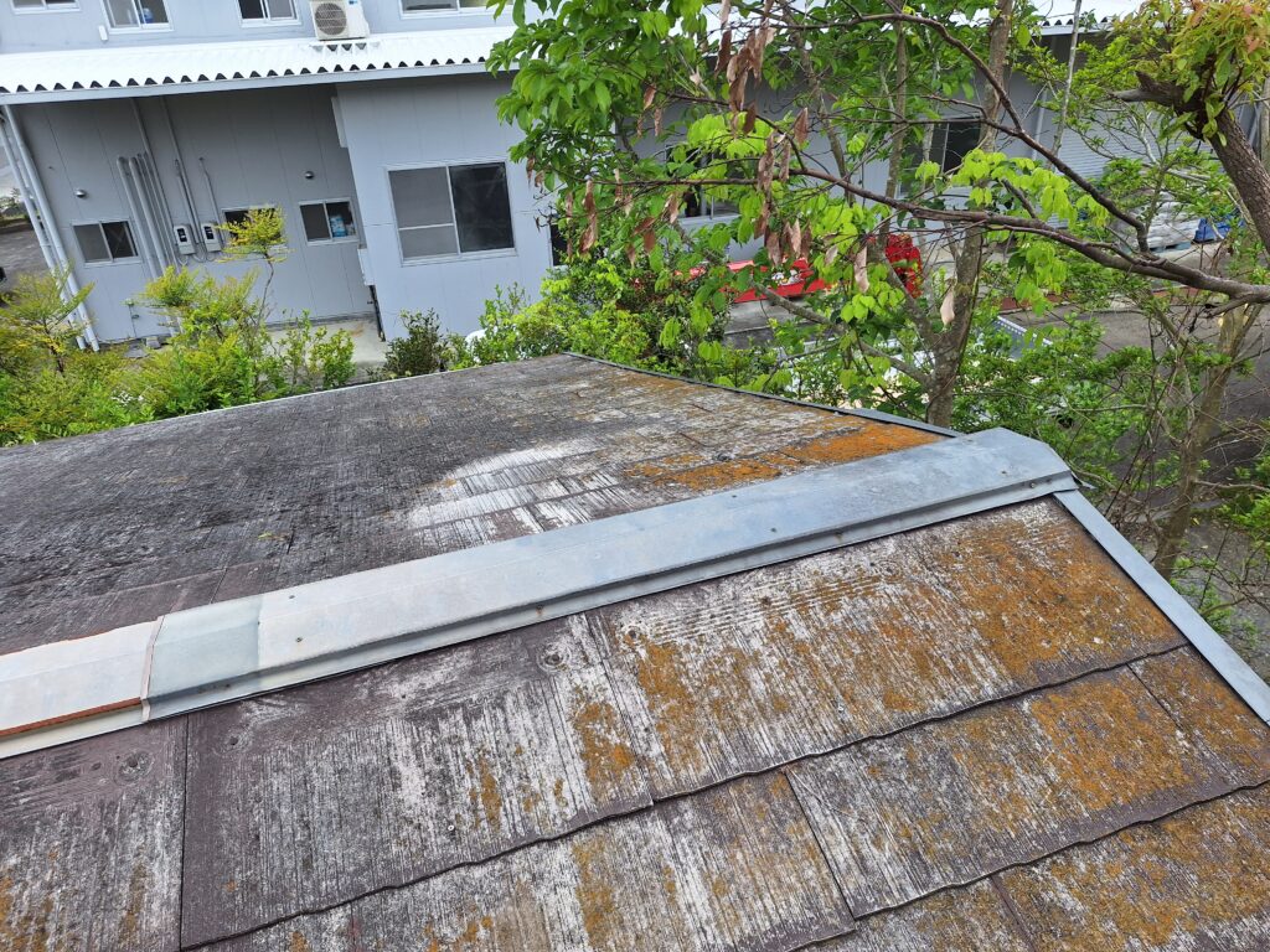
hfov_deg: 73.9
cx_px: 635
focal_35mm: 23
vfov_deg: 58.9
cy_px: 476
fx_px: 844
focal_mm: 5.54
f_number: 1.8
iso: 40
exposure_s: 1/1339
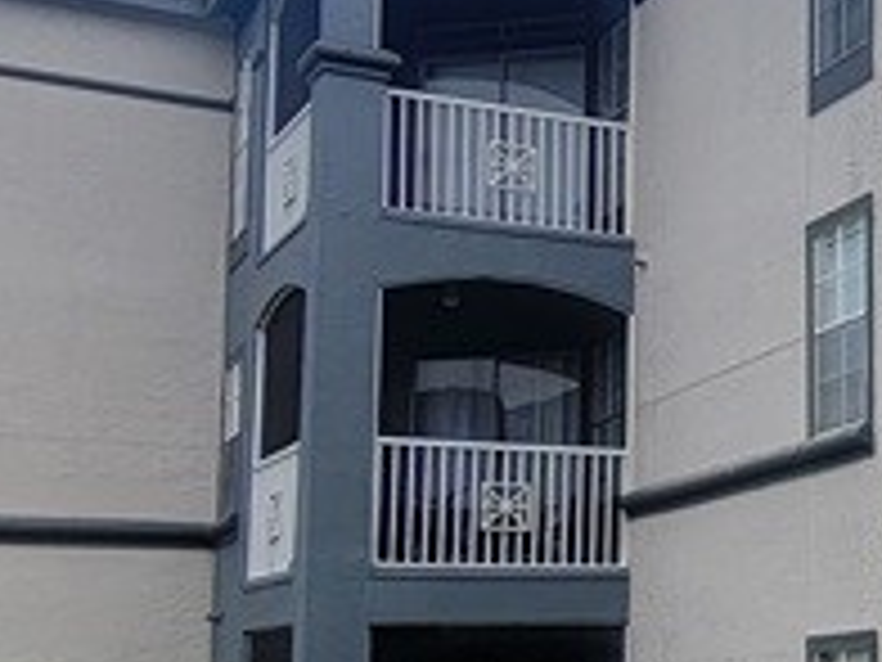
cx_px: 1256
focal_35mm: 67
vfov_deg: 21.8
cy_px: 450
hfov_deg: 24.0
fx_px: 1707
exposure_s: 1/968
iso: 50
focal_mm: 2.2
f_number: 2.2
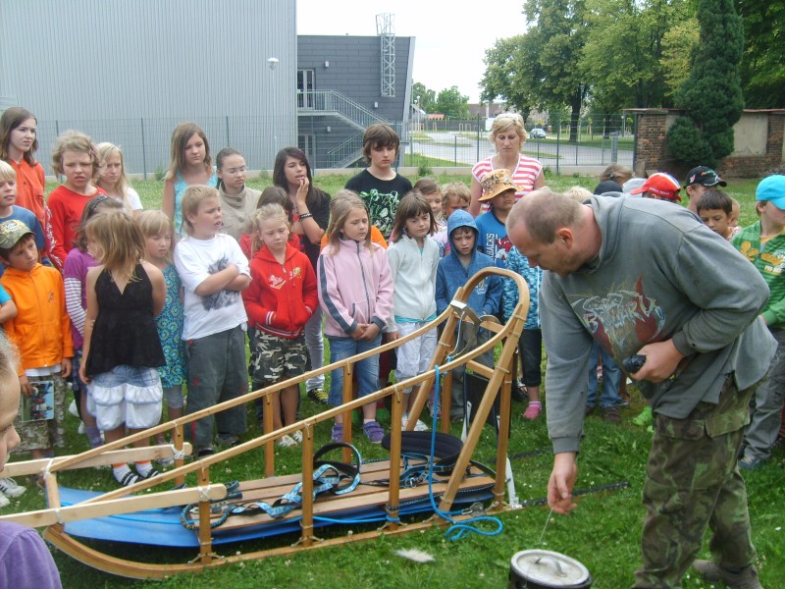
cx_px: 392
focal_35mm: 35
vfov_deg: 40.7
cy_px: 294
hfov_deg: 52.6
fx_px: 794
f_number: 2.8
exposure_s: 1/250
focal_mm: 5.8
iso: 50
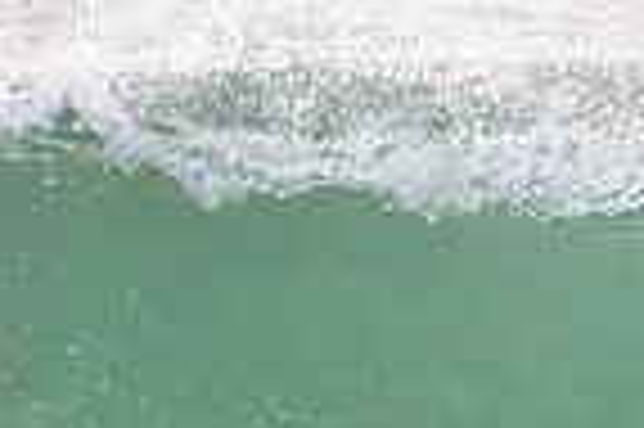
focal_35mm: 3242
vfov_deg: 0.4
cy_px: 295
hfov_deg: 0.6
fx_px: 57929
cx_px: 1302
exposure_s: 1/2000
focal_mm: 800
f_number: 11
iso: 1800
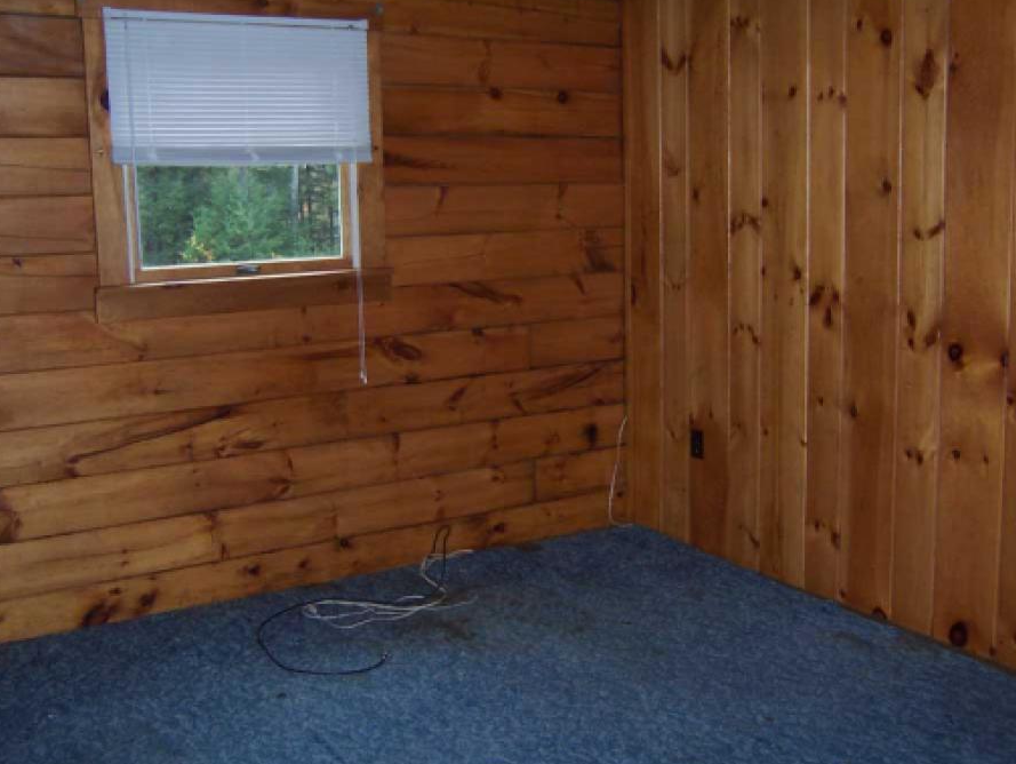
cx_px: 504
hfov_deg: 48.9
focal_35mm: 38
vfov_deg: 37.8
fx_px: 1116
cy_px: 370
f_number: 2.8
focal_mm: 5.5
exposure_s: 1/60
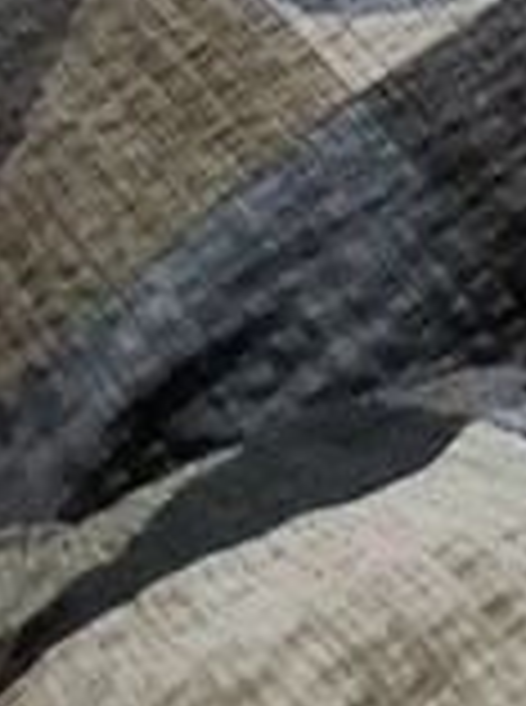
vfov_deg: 17.5
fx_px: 1729
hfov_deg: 10.7
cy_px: -652
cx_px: 1645
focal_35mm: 85
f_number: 2.2
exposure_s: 1/25
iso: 320
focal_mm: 1.74
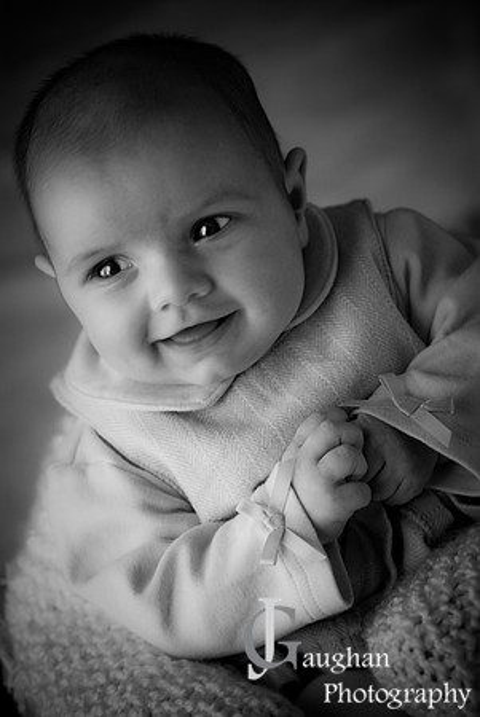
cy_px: 358
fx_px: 3591
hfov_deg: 7.6
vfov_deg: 11.4
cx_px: 240
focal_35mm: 180
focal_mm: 120
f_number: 2.8
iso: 400
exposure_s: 1/50
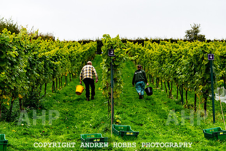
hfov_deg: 27.6
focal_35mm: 73
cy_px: 76
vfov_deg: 18.6
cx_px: 113
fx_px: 460
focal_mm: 70
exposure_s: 1/800
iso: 180
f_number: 4
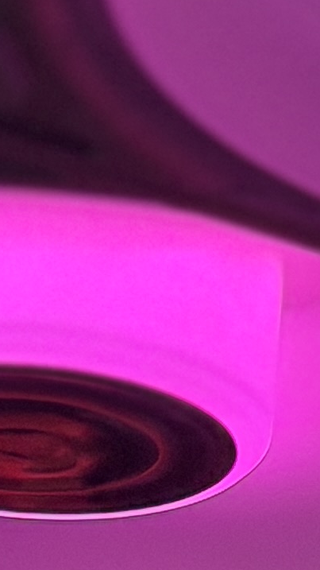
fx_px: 4438
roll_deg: -4.7
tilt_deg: +6.1
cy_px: 1547
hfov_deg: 4.1
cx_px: -67
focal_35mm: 294
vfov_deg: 6.8
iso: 320
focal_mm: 6.76
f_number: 1.78
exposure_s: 1/100
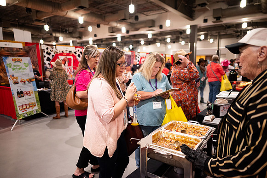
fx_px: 178
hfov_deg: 73.7
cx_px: 134
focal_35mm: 24
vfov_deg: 53.2
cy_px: 89
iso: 1250
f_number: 1.8
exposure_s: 1/200
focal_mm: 24
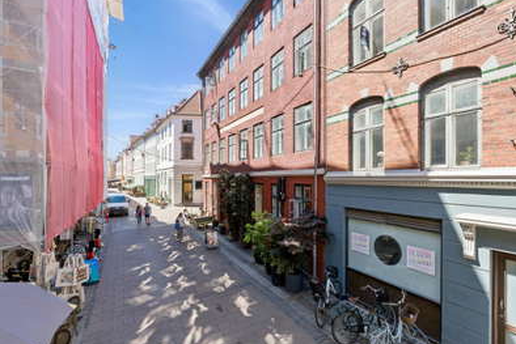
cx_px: 274
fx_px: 229
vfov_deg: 73.8
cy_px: 177
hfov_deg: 96.6
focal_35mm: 16
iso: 200
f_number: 8
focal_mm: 10
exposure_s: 1/200
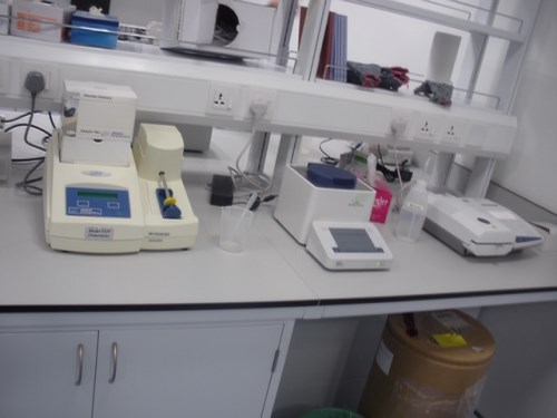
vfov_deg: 39.7
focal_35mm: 36
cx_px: 278
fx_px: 579
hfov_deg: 51.4
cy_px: 209
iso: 64
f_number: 3.5
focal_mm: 6.3
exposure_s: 1/9.3
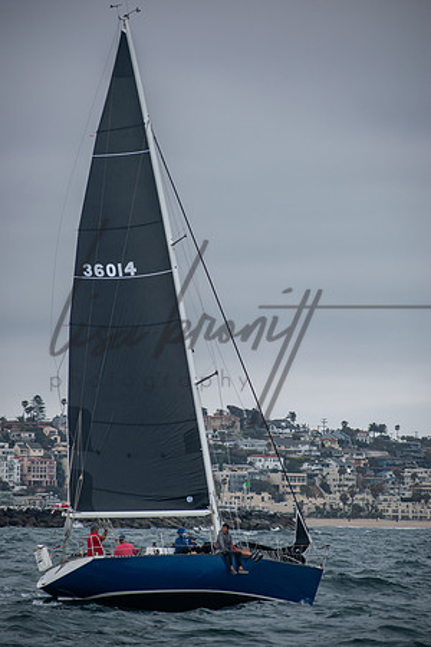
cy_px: 324
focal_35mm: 232
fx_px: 4175
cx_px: 216
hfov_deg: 5.9
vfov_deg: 8.9
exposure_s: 1/1250
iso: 400
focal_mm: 155
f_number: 5.6
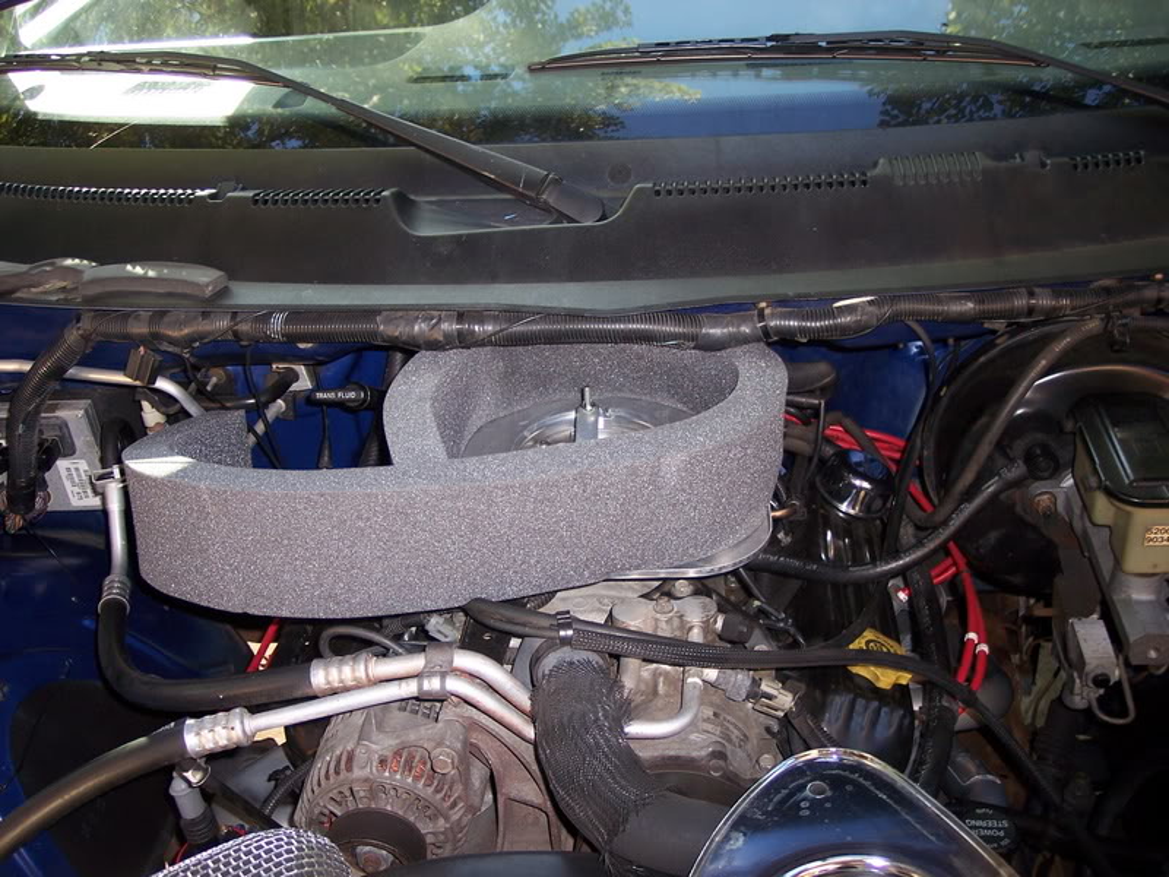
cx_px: 584
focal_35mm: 39
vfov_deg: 36.8
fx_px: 1317
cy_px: 438
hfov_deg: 47.9
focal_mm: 8
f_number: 2.8
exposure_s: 1/60
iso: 100
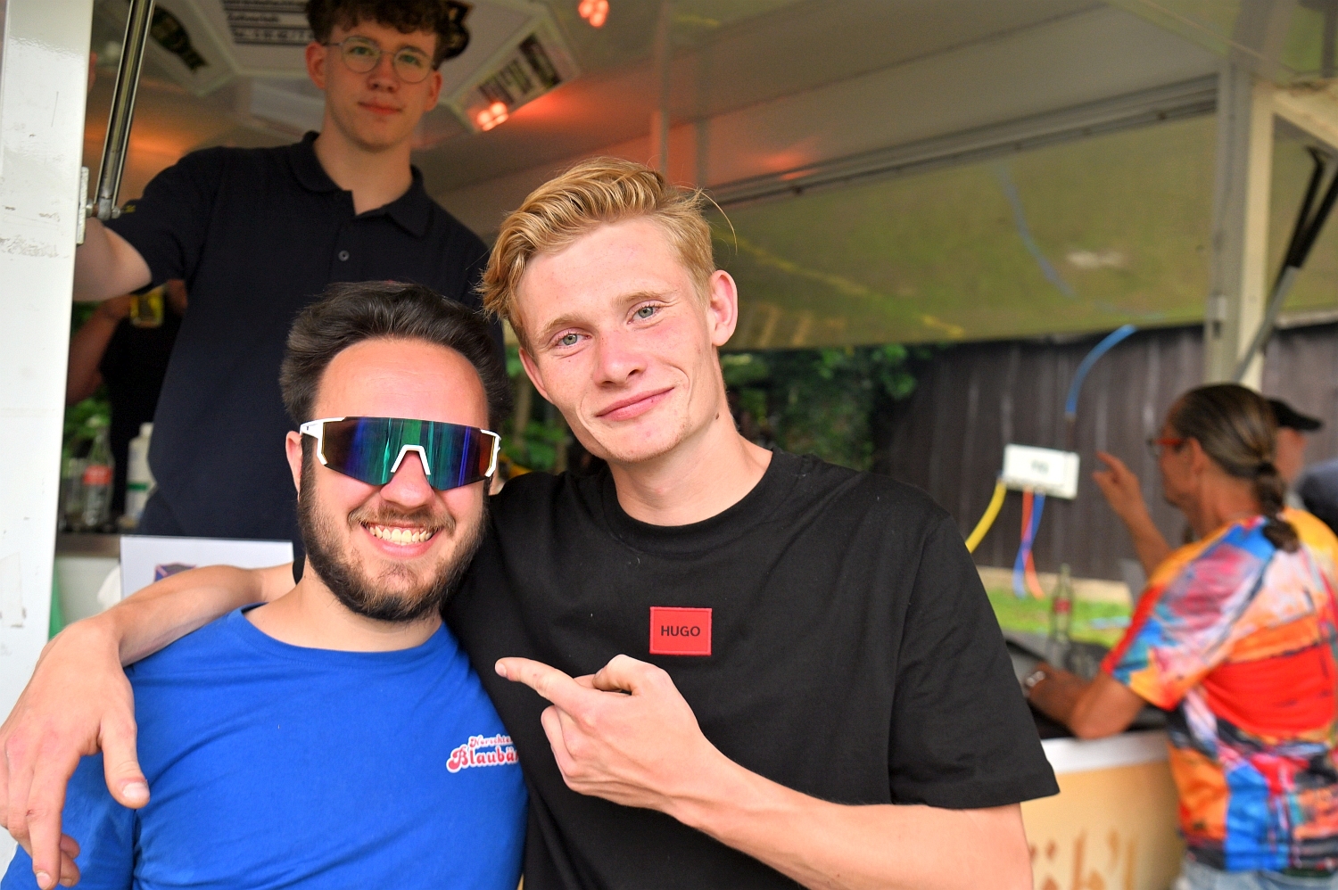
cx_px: 669
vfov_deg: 36.8
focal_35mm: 36
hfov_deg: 53.2
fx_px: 1337
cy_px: 445
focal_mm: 36
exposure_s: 1/500
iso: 400
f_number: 6.3
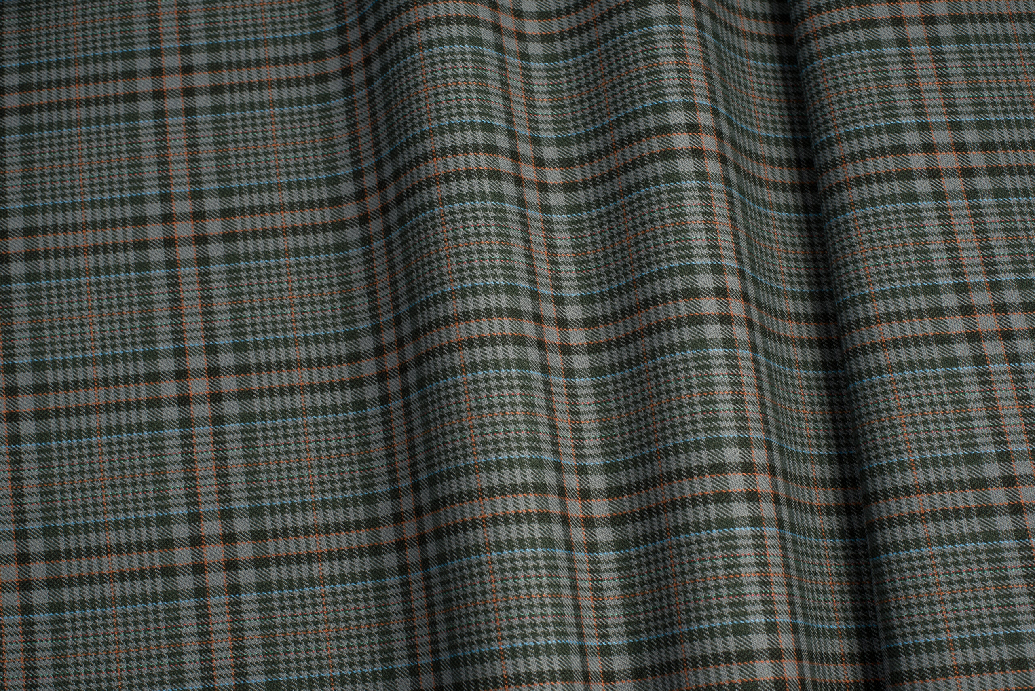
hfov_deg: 39.6
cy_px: 346
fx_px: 1438
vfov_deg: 27.0
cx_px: 518
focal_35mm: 50
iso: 100
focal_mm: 50
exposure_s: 1/80
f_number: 13
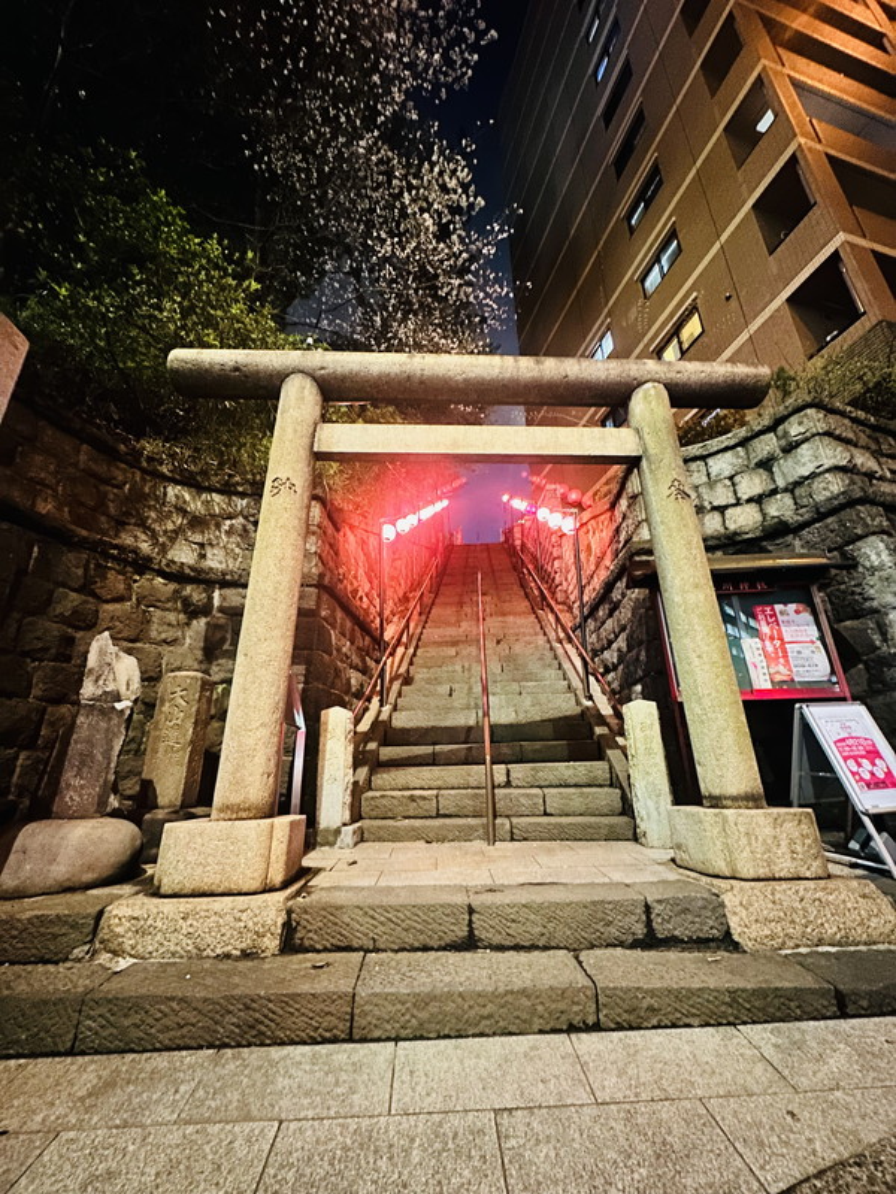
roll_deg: +0.2
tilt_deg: +21.1
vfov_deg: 102.1
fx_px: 483
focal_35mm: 14
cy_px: 597
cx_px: 448
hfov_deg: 85.7
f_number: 2.2
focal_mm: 2.22
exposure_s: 1/10
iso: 1250
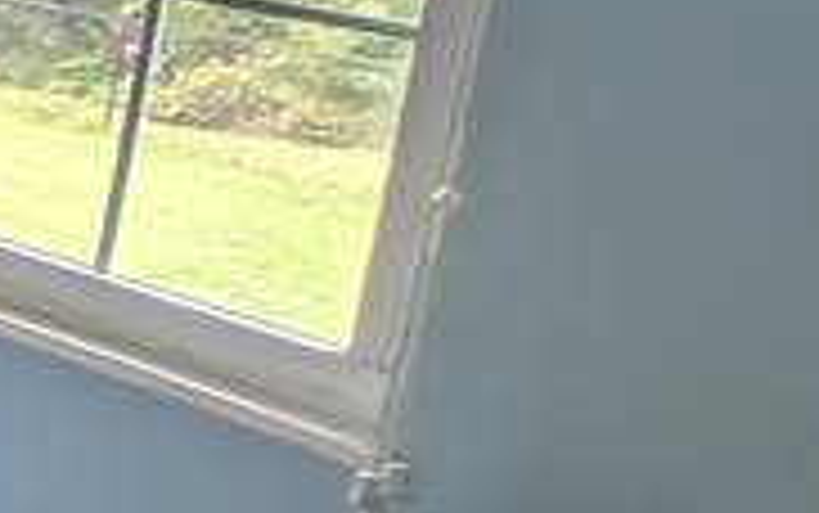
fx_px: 1988
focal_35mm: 89
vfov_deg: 14.4
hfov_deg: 11.4
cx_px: -1654
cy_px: -58
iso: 40
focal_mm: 2.23
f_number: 1.95
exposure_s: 1/79.3
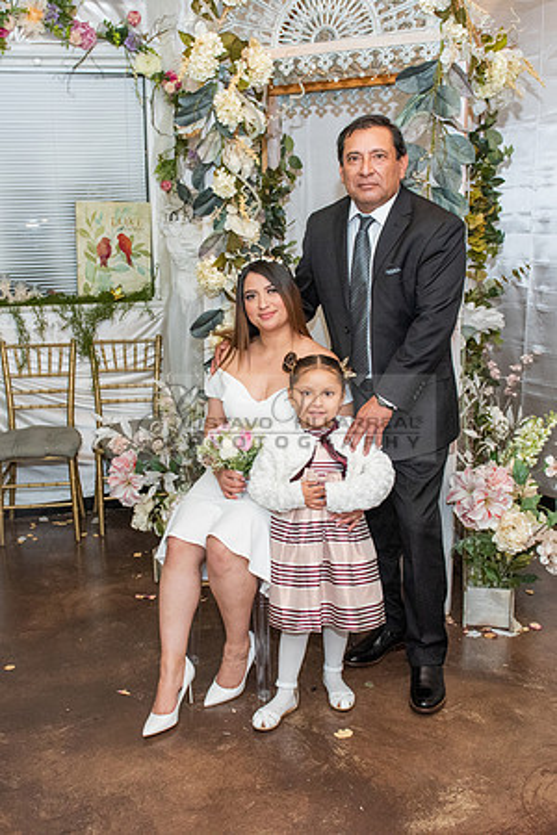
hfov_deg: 36.9
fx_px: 835
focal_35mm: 36
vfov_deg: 53.2
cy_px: 418
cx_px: 255
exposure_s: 1/125
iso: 1600
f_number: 4.5
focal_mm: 24
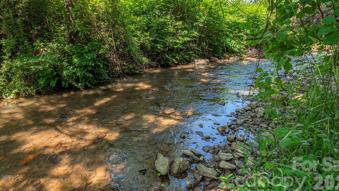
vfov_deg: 59.1
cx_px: 149
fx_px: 162
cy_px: 58
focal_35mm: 18
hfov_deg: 92.2
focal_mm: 14
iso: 320
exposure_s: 1/400
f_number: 8
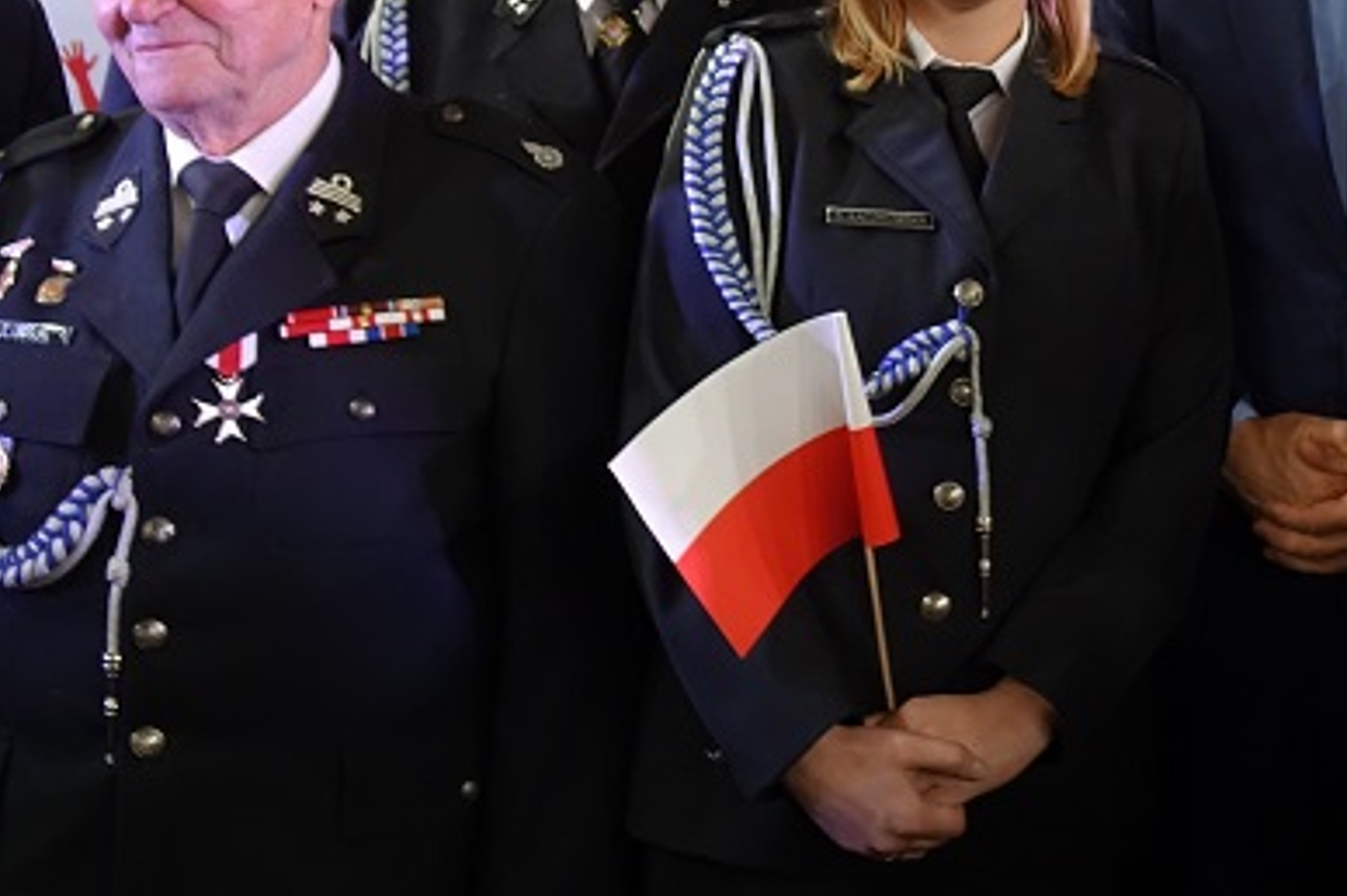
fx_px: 2467
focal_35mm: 66
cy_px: 123
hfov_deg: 29.1
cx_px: 1264
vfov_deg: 20.2
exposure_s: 1/40
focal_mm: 11.56
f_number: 2.8
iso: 500
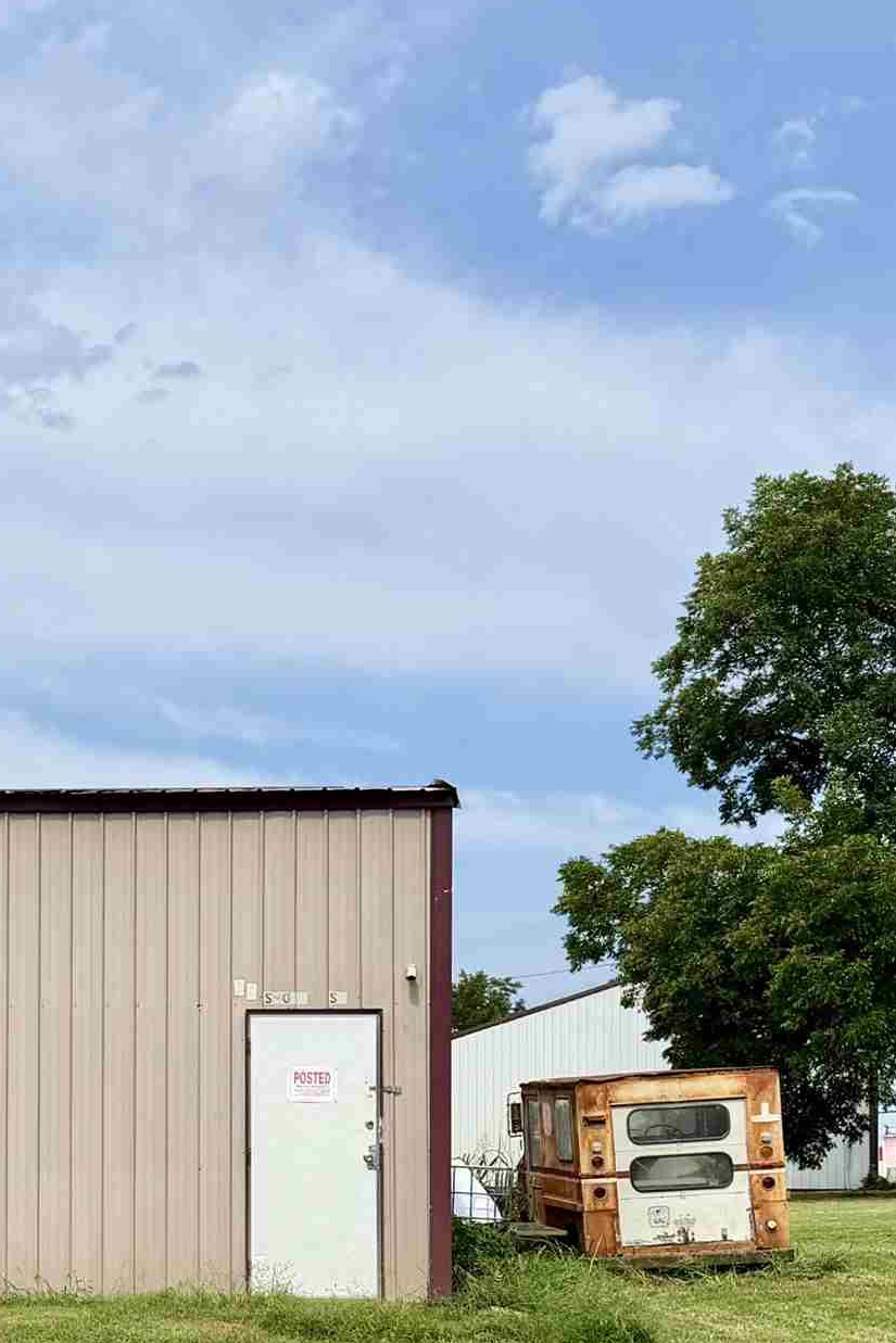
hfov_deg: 21.1
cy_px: 1103
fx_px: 2314
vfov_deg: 31.4
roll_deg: +0.3
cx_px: -27
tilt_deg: +3.1
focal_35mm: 62
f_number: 1.78
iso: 80
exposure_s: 1/5714
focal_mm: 6.76
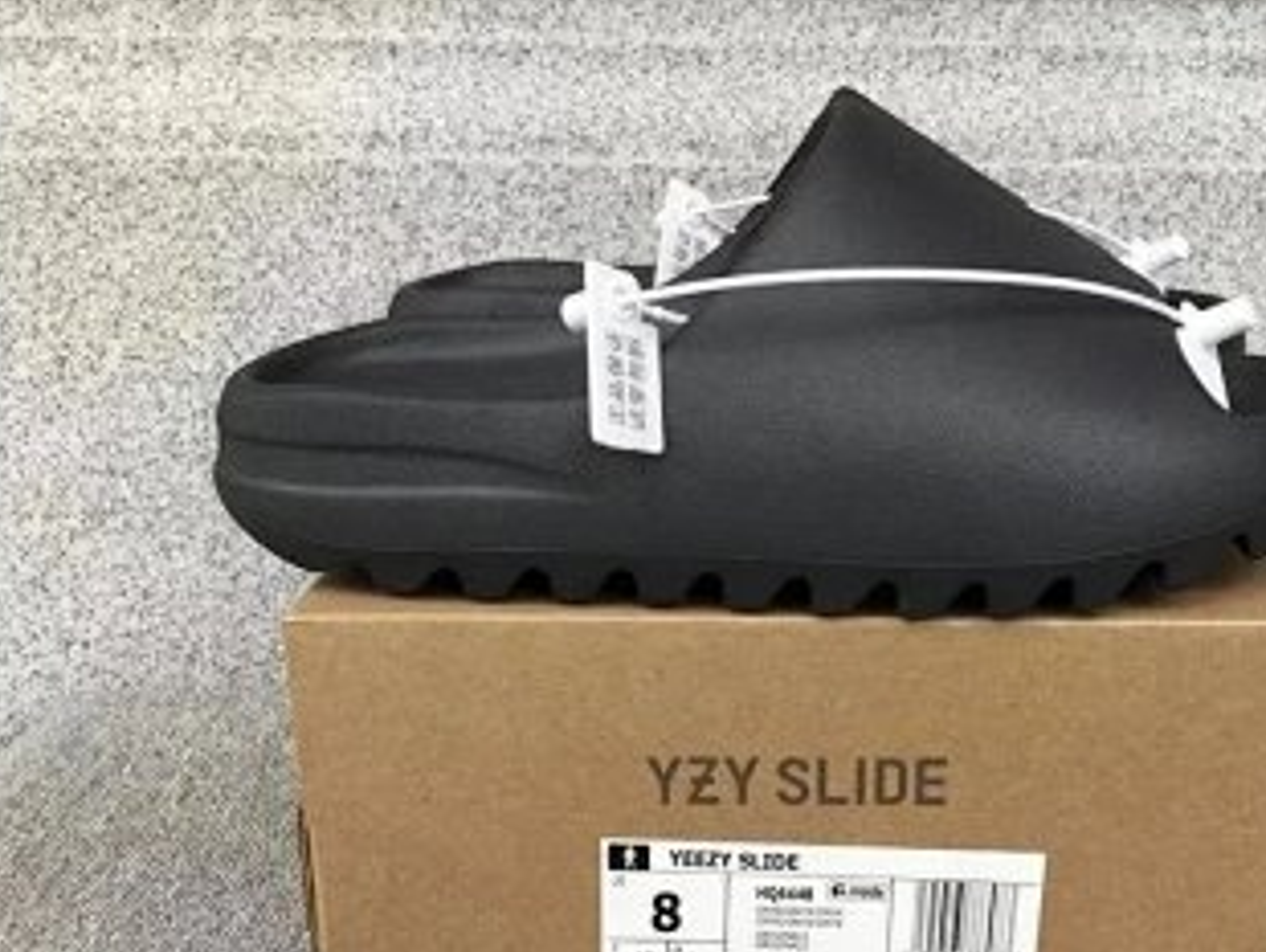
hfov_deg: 46.3
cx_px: 796
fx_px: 1464
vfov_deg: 35.8
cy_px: 597
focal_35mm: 40
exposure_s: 1/112
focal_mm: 3.3
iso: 25
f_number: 2.4
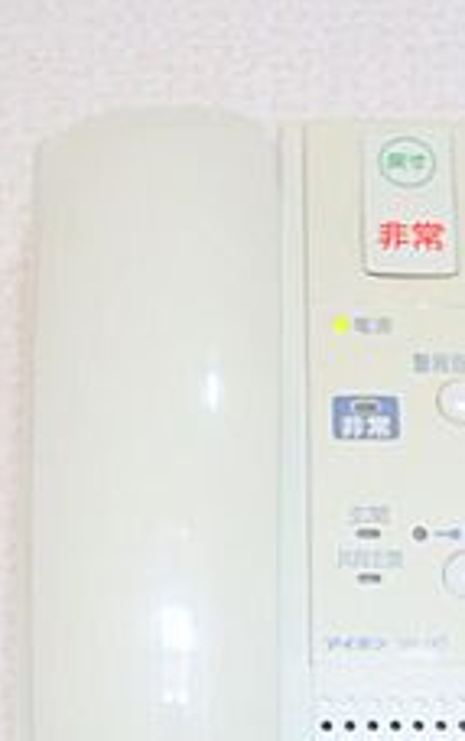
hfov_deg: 17.0
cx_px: 275
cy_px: 621
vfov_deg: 26.2
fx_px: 1557
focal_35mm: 77
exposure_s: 1/40
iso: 500
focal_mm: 24
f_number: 4.5
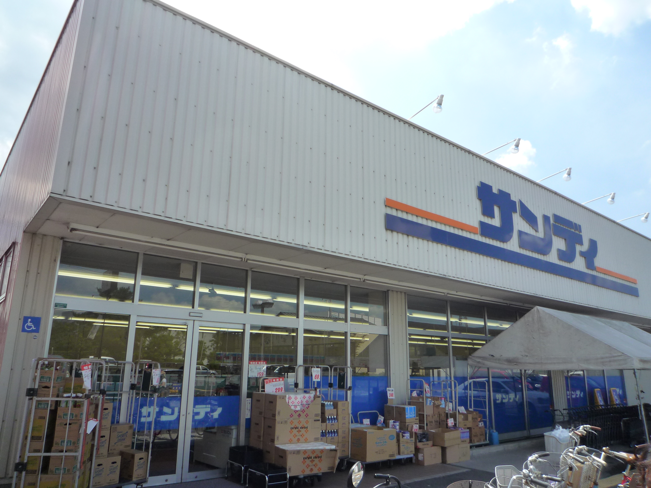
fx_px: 470
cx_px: 326
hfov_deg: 69.4
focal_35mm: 25
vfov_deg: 54.9
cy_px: 244
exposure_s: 1/640
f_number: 4
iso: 160
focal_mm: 4.4
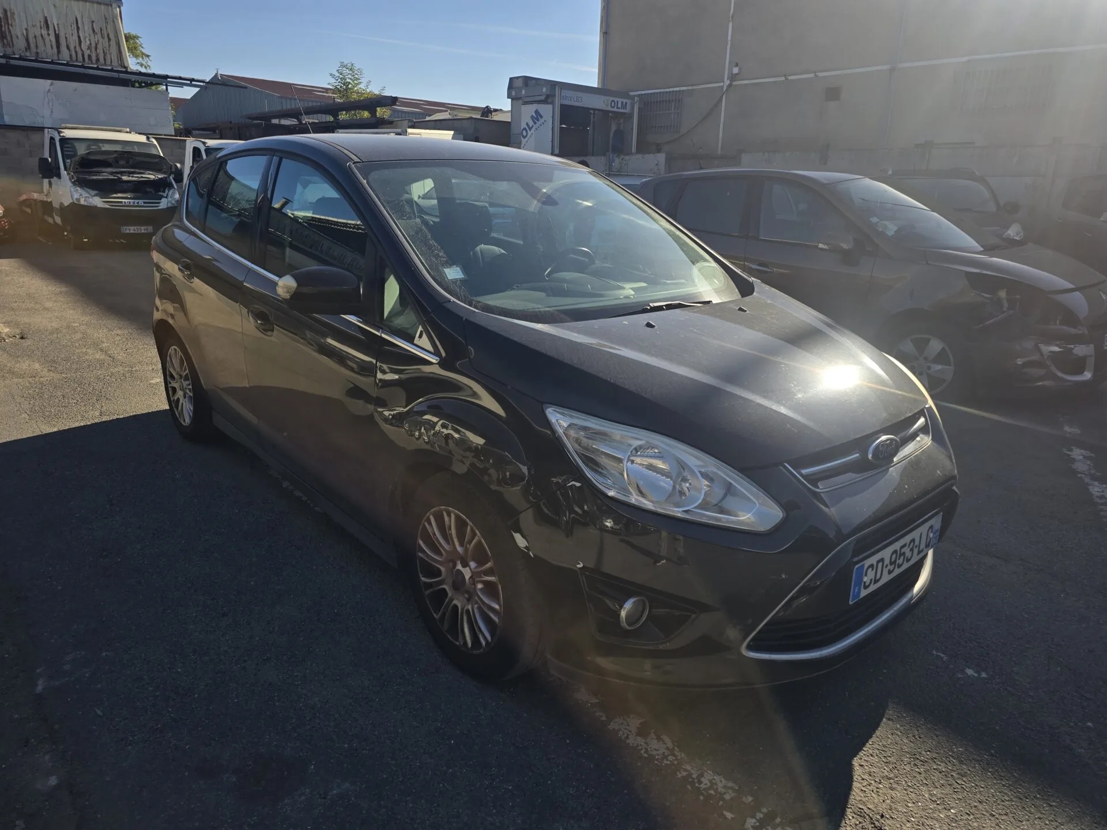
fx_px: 736
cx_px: 554
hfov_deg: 73.9
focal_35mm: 23
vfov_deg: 58.9
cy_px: 415
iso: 12
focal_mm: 6.3
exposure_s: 1/892
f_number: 1.7
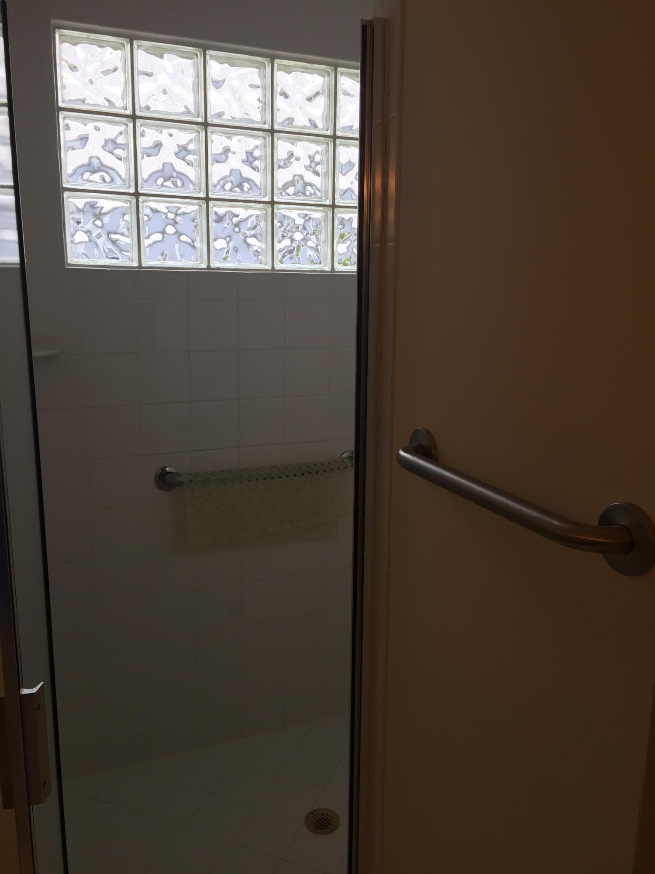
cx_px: 328
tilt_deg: -13.1
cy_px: 437
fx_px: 732
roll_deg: -0.9
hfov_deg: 48.2
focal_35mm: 29
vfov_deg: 61.7
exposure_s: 1/185
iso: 32
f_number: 2.2
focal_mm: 4.15
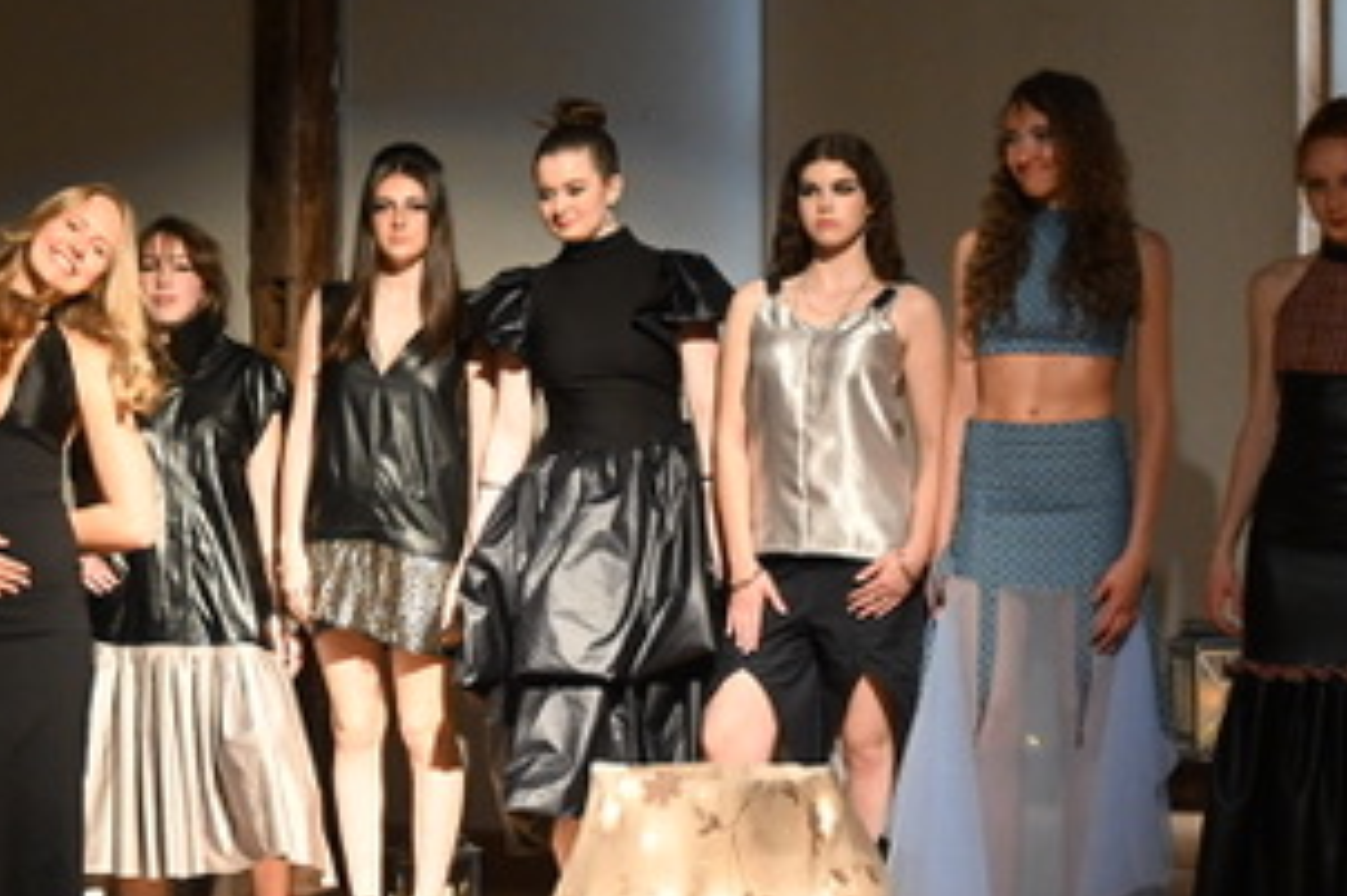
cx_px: 468
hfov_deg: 24.0
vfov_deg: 16.2
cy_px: 459
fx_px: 3158
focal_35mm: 84
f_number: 5
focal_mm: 31.5
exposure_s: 1/125
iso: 3200
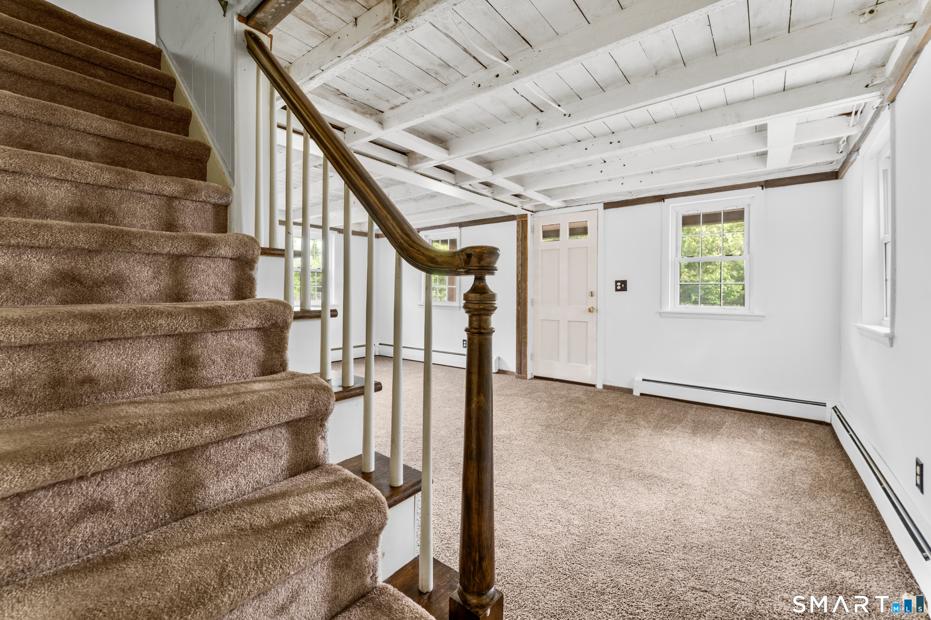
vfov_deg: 77.7
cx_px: 466
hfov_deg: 100.8
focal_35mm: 15
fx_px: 385
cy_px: 310
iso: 200
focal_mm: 14.9
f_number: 8
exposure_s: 1.6
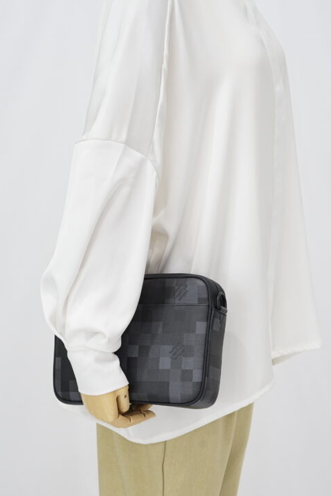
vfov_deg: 28.4
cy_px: 301
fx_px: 979
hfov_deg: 19.2
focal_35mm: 71
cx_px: 166
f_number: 6.3
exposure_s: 1/10
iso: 640
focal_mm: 50
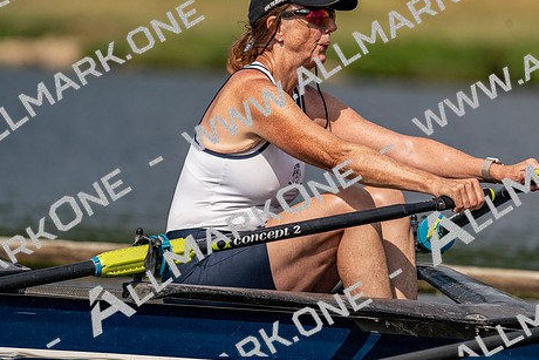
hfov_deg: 3.5
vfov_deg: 2.3
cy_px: 155
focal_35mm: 592
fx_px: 8866
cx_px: 327
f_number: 6.3
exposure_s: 1/1600
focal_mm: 470
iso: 160
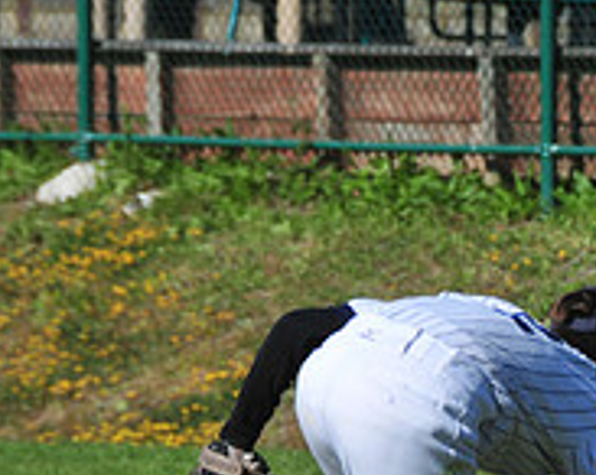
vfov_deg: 1.7
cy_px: 509
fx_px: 15735
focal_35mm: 893
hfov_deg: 2.2
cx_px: 593
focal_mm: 200
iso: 200
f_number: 11
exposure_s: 1/500
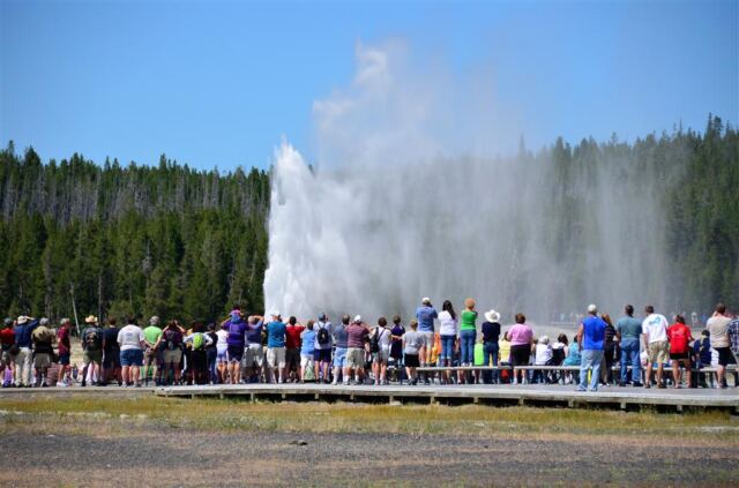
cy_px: 244
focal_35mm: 202
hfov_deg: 10.2
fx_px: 4146
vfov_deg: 6.7
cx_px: 370
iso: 200
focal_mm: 135
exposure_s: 1/1250
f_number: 5.6
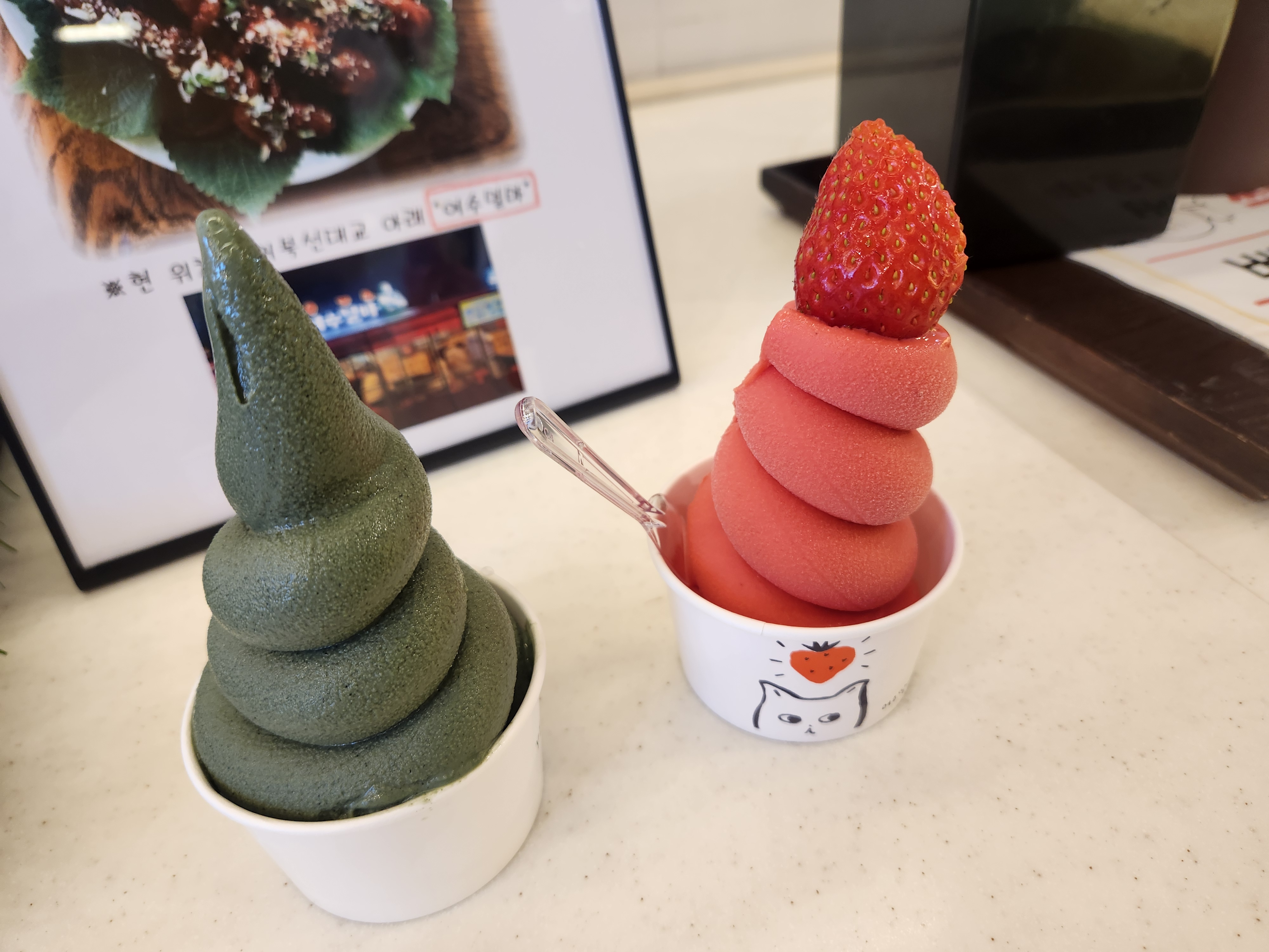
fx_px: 843
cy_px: 476
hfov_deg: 73.9
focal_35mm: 23
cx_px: 634
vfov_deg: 58.9
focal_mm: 5.4
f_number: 1.8
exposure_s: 1/120
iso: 100
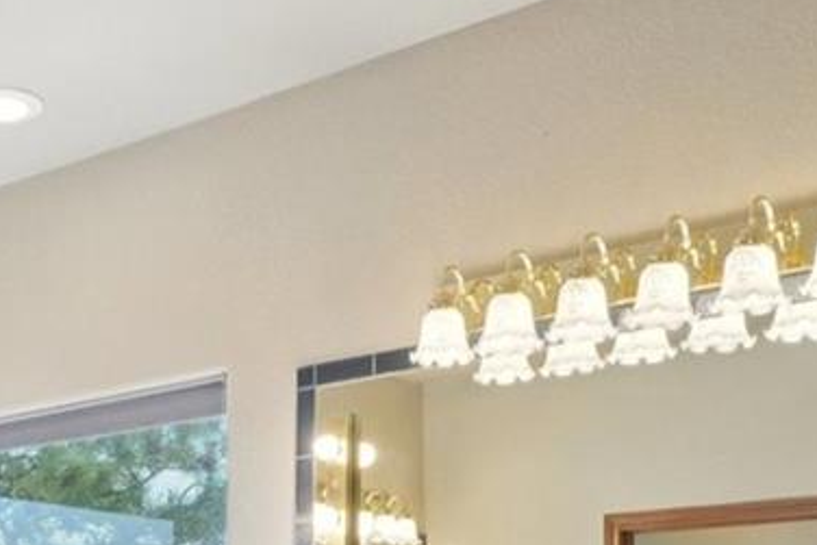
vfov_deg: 18.4
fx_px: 1563
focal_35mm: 69
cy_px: 706
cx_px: -4
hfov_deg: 27.6
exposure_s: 1/10
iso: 800
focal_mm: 10.8
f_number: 8
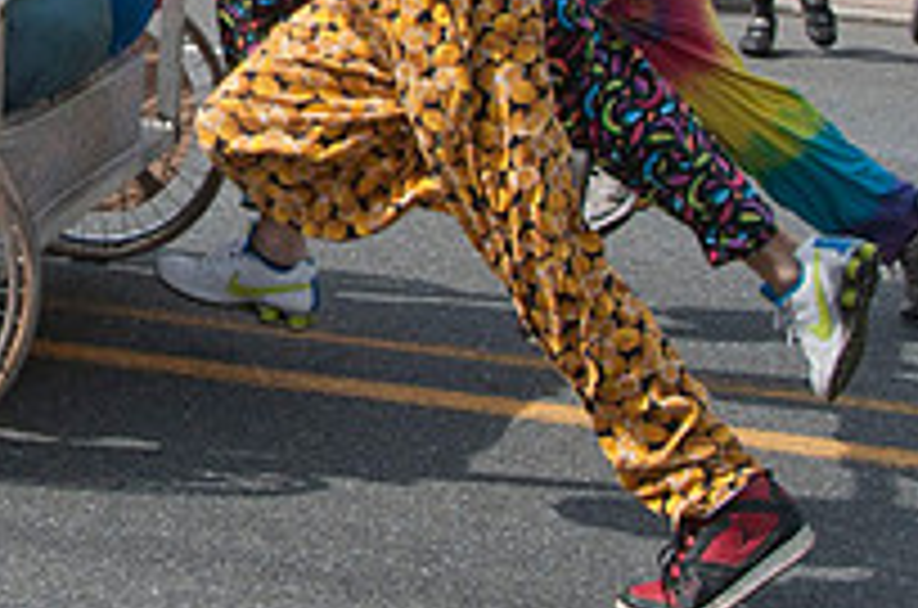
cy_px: -178
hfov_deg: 17.9
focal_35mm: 111
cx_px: -40
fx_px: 2824
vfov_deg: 11.9
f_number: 9
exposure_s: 1/1600
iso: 800
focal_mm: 26
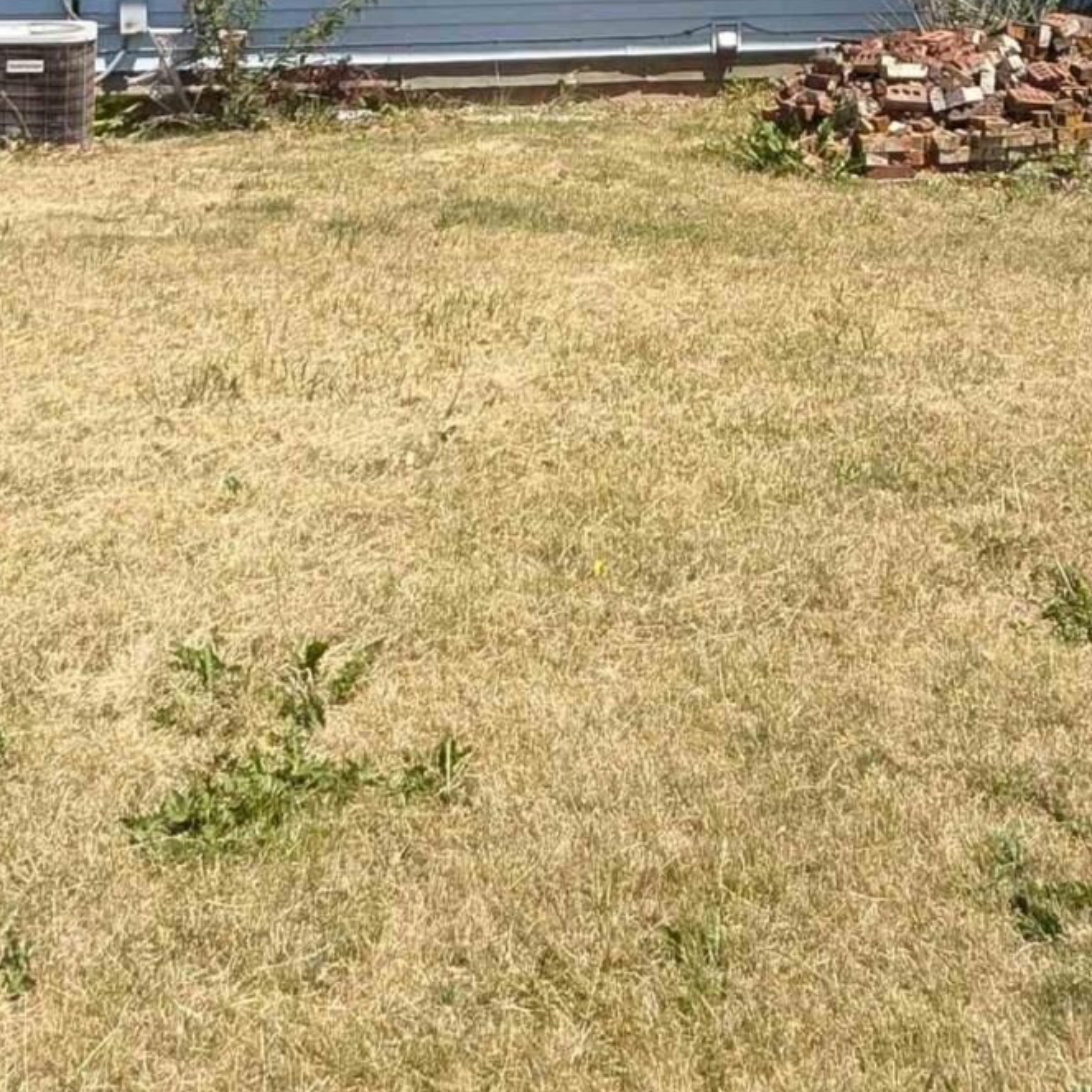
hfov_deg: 40.8
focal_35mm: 41
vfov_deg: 34.8
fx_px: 1463
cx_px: 651
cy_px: -132
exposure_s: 1/1887
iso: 50
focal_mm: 2.02
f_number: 1.7
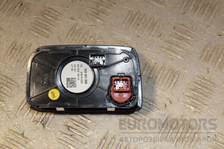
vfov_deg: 14.7
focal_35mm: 93
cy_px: 74
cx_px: 112
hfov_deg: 21.9
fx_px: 579
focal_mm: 62
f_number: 11
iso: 800
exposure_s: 1/200
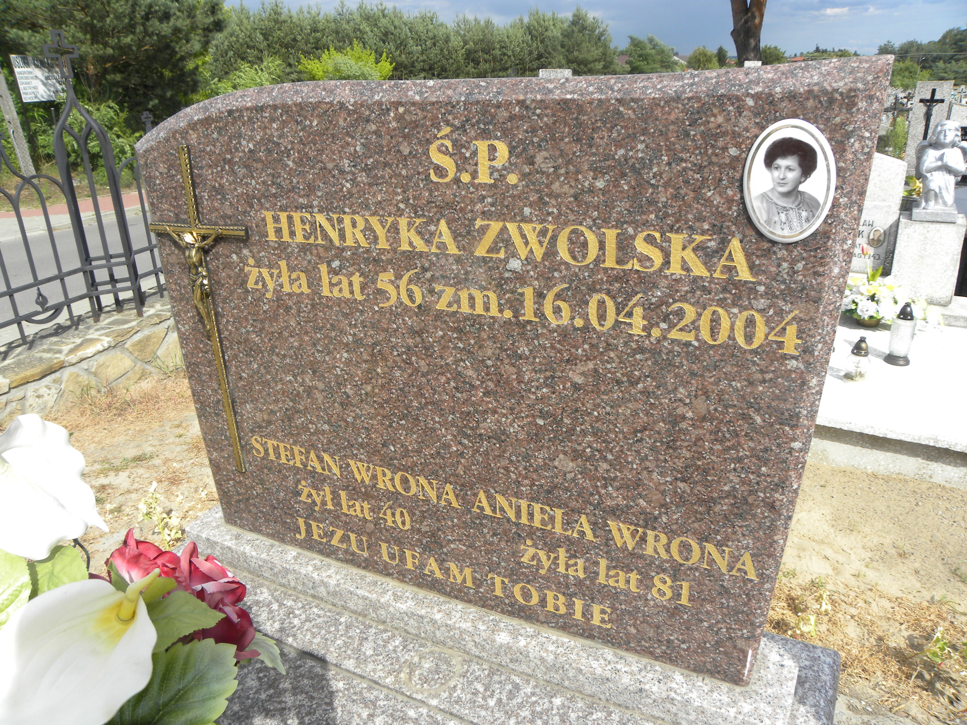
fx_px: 726
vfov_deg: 53.1
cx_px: 484
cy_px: 362
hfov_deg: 67.3
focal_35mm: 26
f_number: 5.6
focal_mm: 4.6
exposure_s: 1/278
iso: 64
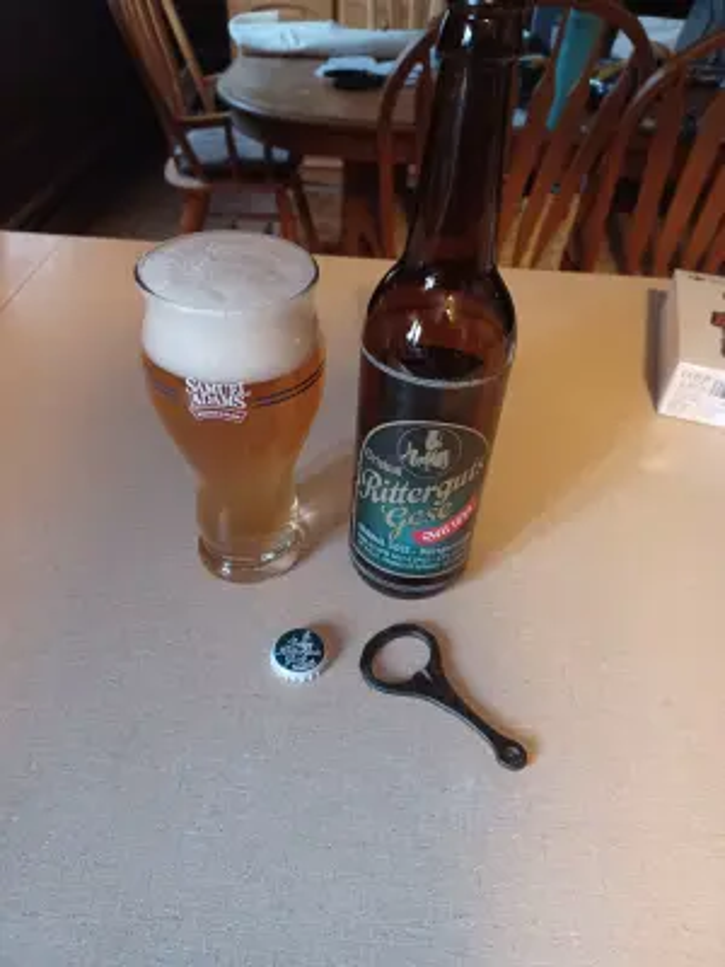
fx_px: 698
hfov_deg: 54.9
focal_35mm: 25
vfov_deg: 69.4
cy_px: 484
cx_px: 362
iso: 1000
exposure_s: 1/20
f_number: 1.8
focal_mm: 4.6
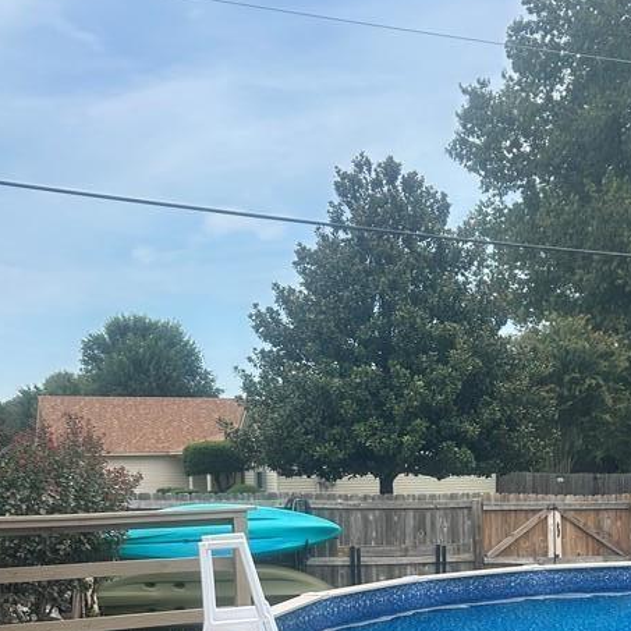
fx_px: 1072
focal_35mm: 52
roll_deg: +0.1
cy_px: 561
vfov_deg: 31.3
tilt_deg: -7.6
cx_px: 461
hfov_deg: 32.3
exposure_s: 1/1838
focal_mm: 5.7
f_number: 1.5
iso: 50
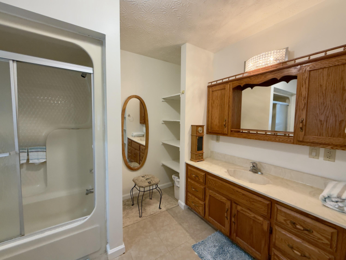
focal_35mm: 14
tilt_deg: -4.3
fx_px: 140
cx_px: 173
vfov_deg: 85.7
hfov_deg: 102.1
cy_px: 130
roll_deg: +0.8
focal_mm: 2.22
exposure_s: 1/60
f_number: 2.2
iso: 200
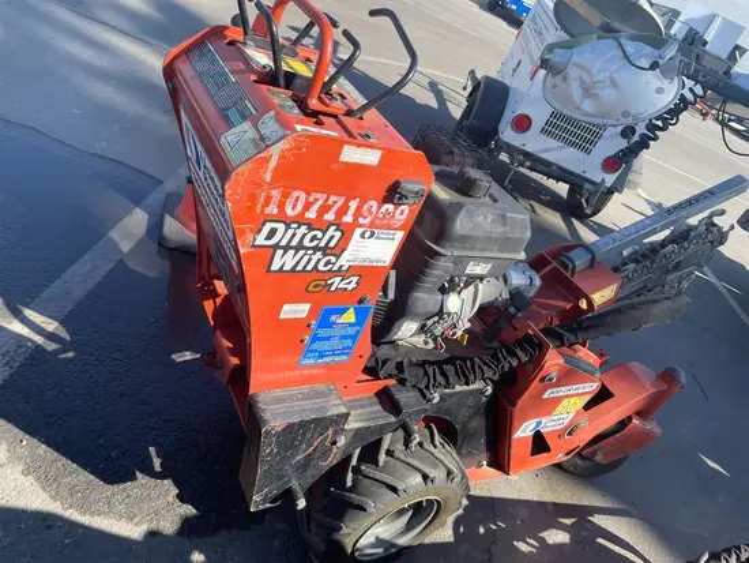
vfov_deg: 53.1
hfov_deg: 67.3
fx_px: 563
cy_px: 282
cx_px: 374
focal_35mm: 26
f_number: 1.6
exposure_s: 1/1304
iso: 32
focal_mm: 4.2
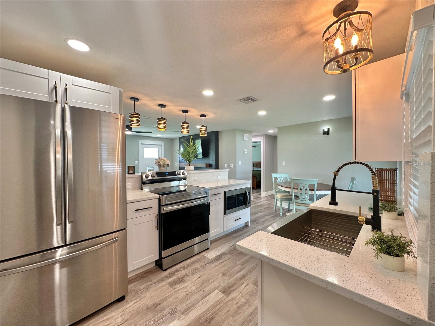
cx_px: 218
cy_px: 163
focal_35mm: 14
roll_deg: +0.2
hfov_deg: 102.1
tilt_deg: -0.4
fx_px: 176
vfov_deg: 85.7
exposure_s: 1/120
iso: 125
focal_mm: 2.22
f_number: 2.2
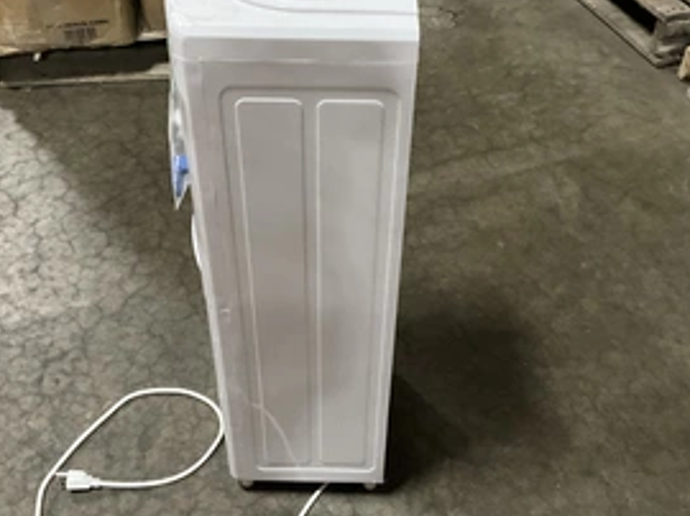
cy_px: 207
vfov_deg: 33.4
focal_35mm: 43
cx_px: 335
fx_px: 856
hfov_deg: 43.9
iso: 500
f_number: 1.8
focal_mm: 3
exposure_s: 1/30
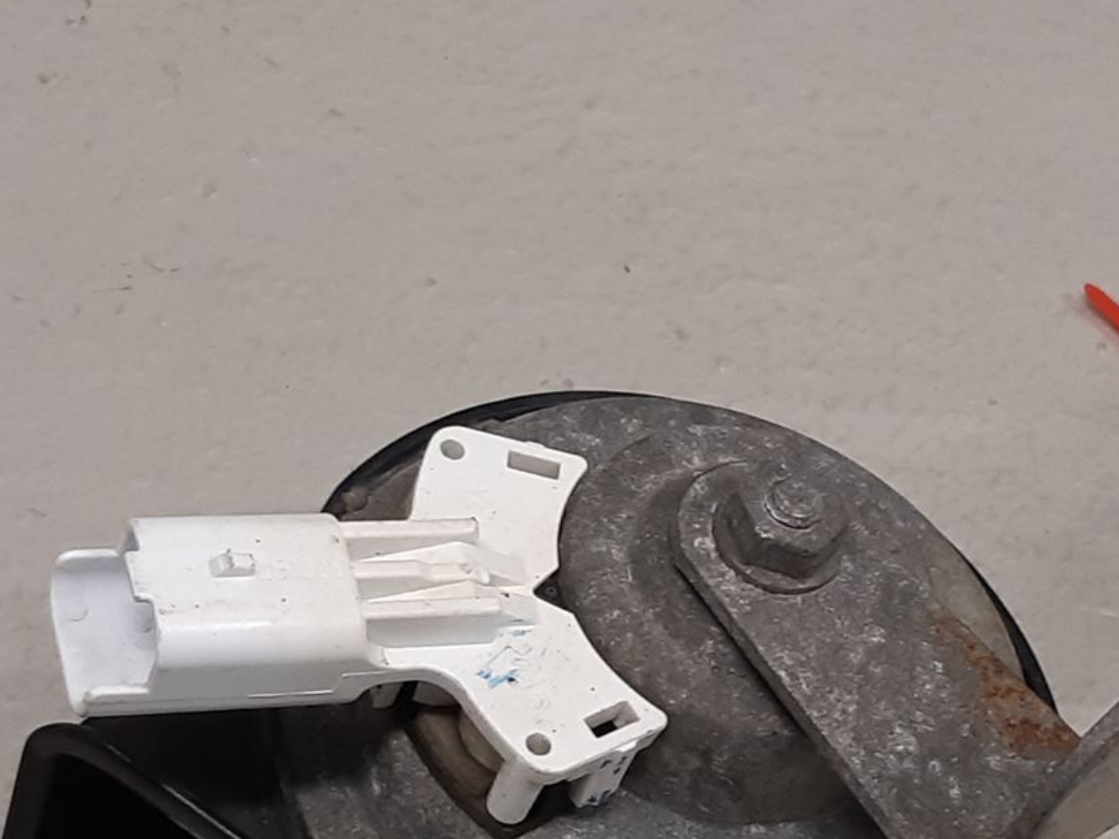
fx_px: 2069
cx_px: 717
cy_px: 625
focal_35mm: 64
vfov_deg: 22.7
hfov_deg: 30.1
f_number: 1.7
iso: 100
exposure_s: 1/50
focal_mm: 3.93
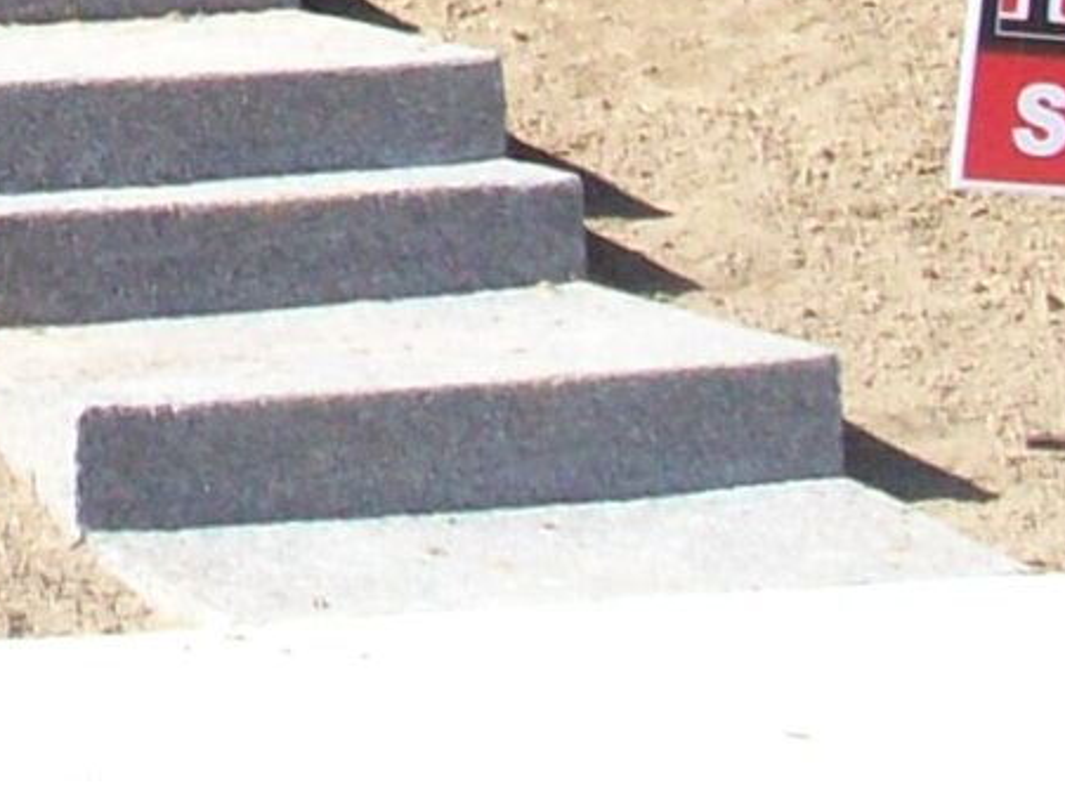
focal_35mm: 210
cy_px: -1239
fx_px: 6459
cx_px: -749
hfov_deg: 9.1
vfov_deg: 6.6
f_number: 2.8
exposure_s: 1/491
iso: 80
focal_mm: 6.2
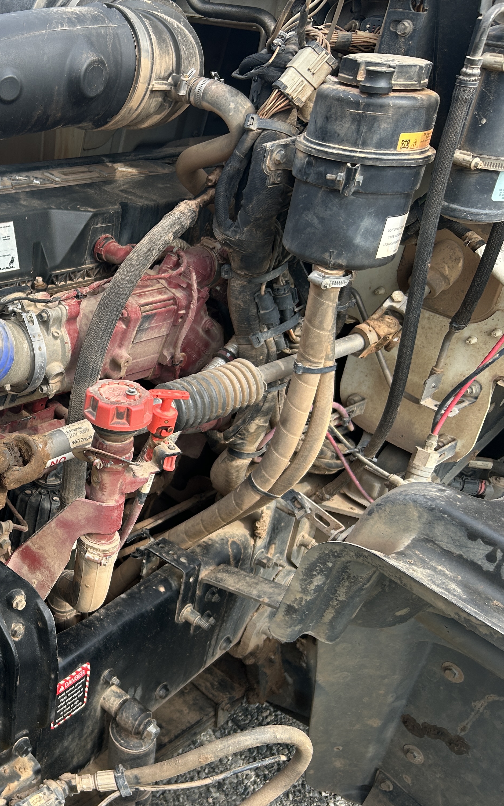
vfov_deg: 52.7
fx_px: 813
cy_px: 401
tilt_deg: -28.2
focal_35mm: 37
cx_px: -33
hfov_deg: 31.1
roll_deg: -2.2
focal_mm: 5.7
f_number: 1.5
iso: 50
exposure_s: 1/1068
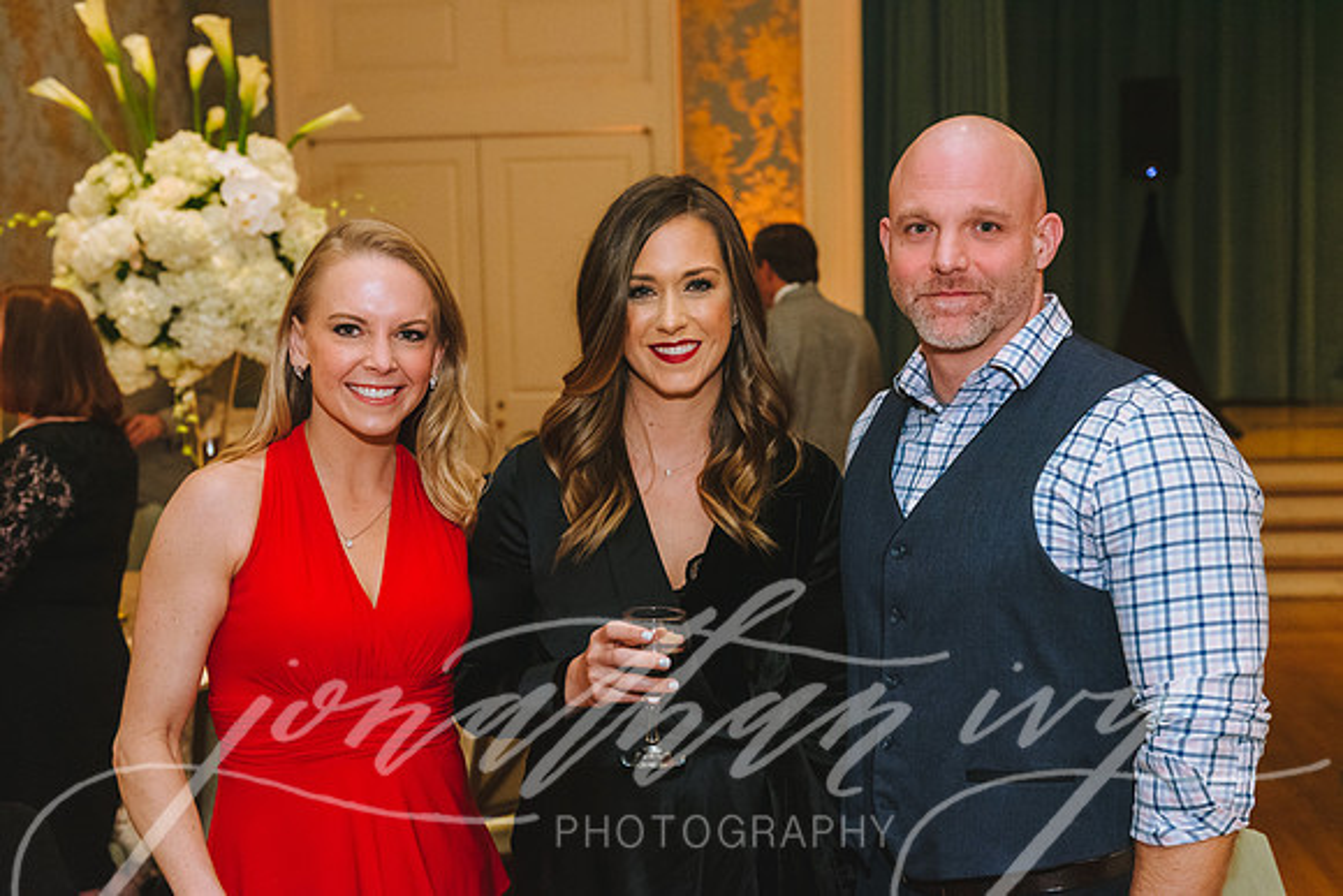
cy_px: 448
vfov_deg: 29.9
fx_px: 1679
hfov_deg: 43.6
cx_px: 672
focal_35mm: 45
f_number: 4
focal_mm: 45
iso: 3200
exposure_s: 1/160
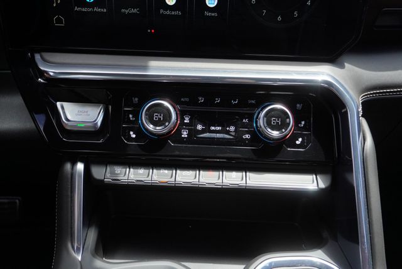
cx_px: 201
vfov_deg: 41.8
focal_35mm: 32
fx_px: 352
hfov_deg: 59.4
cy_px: 134
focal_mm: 21
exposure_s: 1/800
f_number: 4
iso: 800
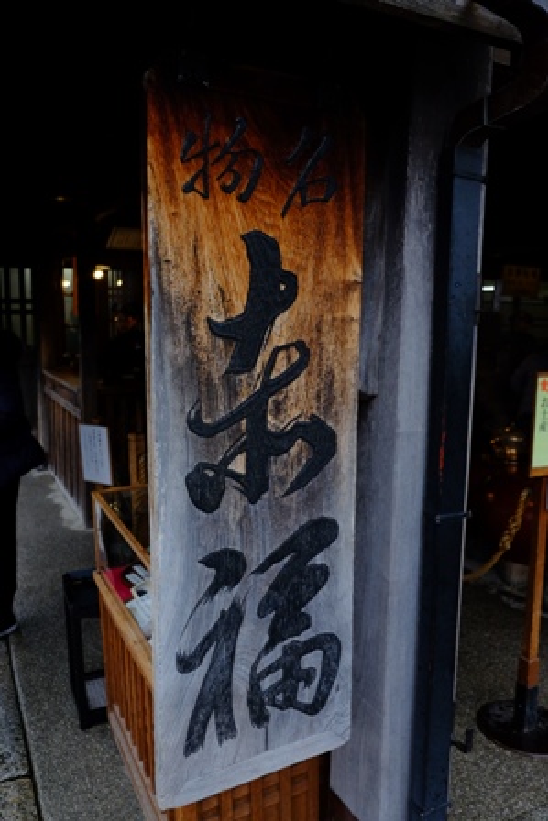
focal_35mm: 27
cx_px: 274
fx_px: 616
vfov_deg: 67.4
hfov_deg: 48.0
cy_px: 410
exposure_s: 1/750
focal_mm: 18
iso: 800
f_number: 2.8
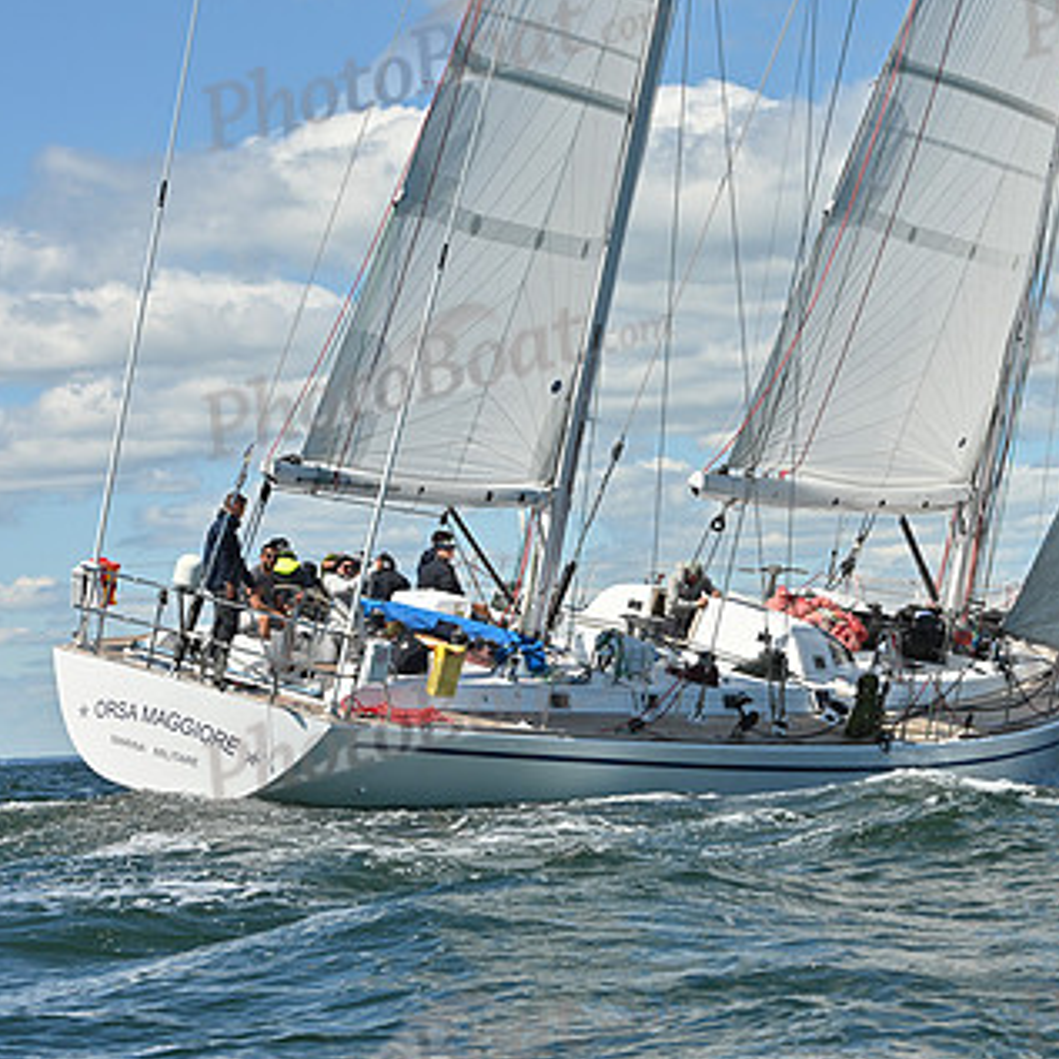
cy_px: 499
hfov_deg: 15.9
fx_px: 3773
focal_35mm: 109
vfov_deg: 16.0
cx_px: 849
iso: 320
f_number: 11
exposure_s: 1/800
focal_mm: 70
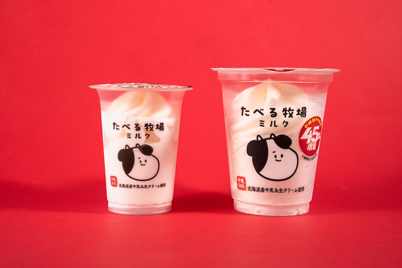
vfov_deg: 20.6
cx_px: 201
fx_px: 737
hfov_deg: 30.5
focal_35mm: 66
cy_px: 134
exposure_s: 1/125
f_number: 10
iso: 2500
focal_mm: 66
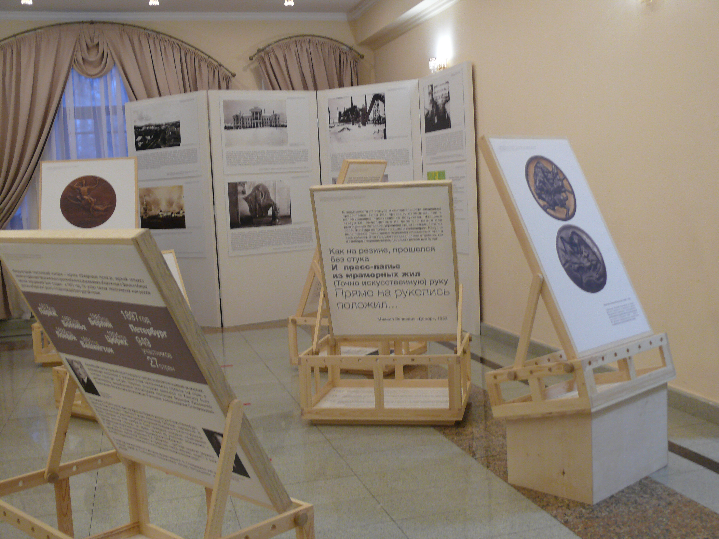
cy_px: 270
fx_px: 852
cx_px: 360
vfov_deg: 35.1
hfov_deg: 45.8
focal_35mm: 41
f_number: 2.8
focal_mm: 8.6
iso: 200
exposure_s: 1/20
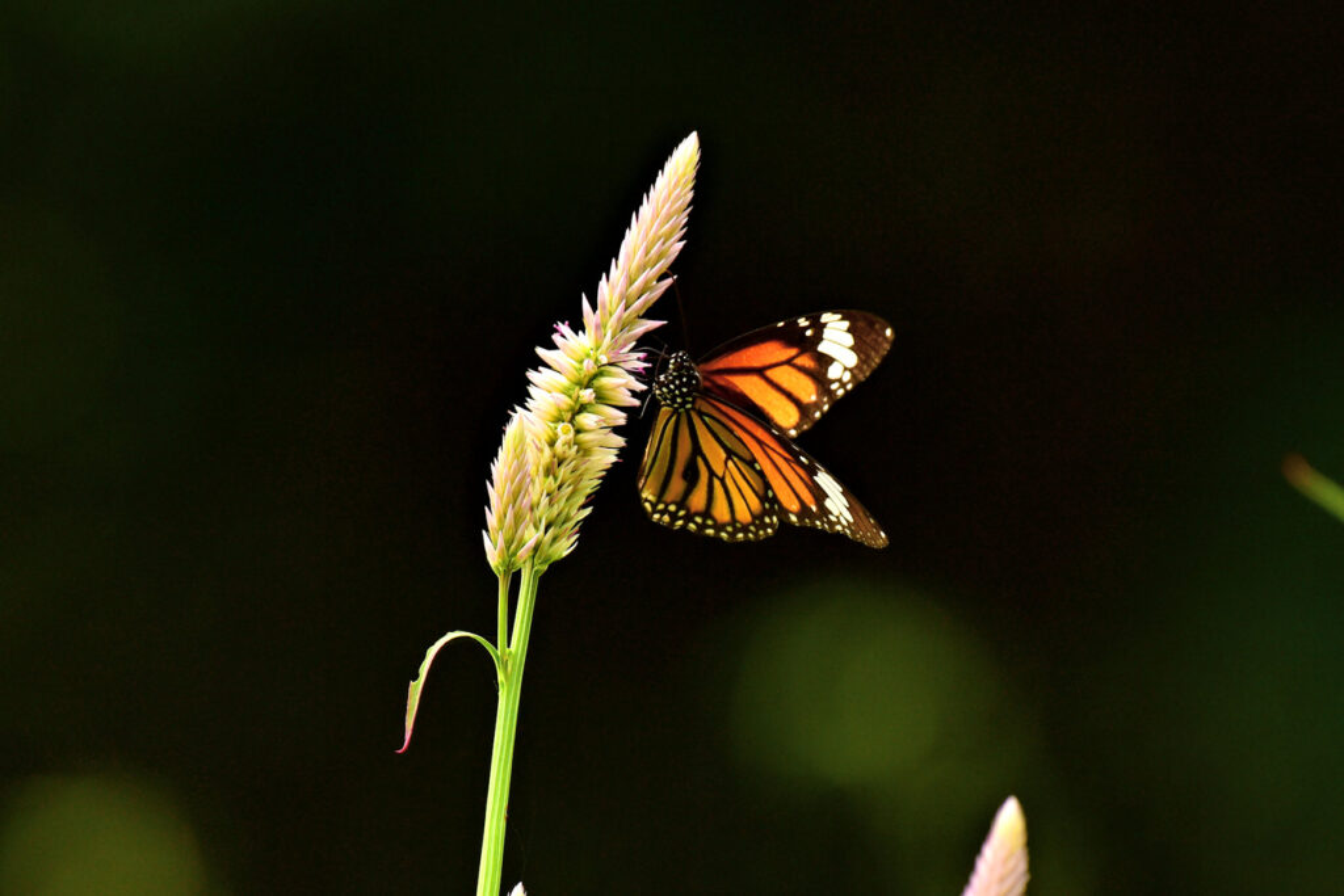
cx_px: 672
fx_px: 16801
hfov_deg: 4.6
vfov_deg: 3.1
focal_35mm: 450
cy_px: 448
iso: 640
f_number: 8
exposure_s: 1/1000
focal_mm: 450
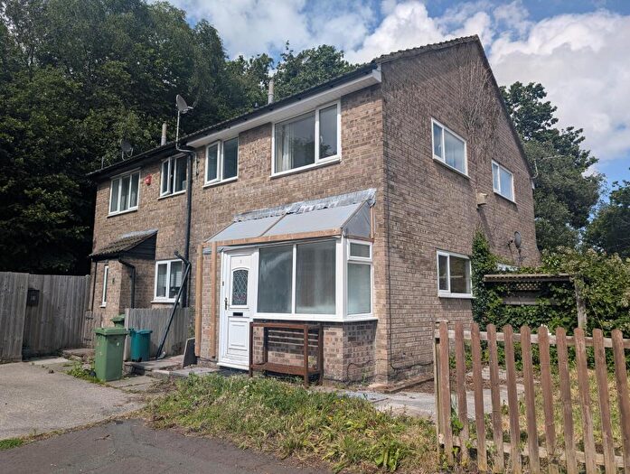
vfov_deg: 56.9
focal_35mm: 24
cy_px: 237
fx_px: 437
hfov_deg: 71.5
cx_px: 315
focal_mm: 6.9
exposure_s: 1/1185
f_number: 1.68
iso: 18
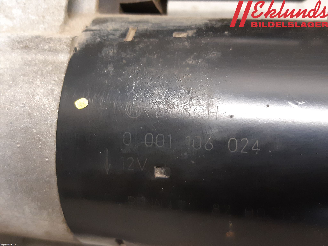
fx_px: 246
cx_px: 164
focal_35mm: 26
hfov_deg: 67.3
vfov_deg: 53.1
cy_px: 123
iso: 200
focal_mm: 3.93
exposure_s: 1/25
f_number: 1.7
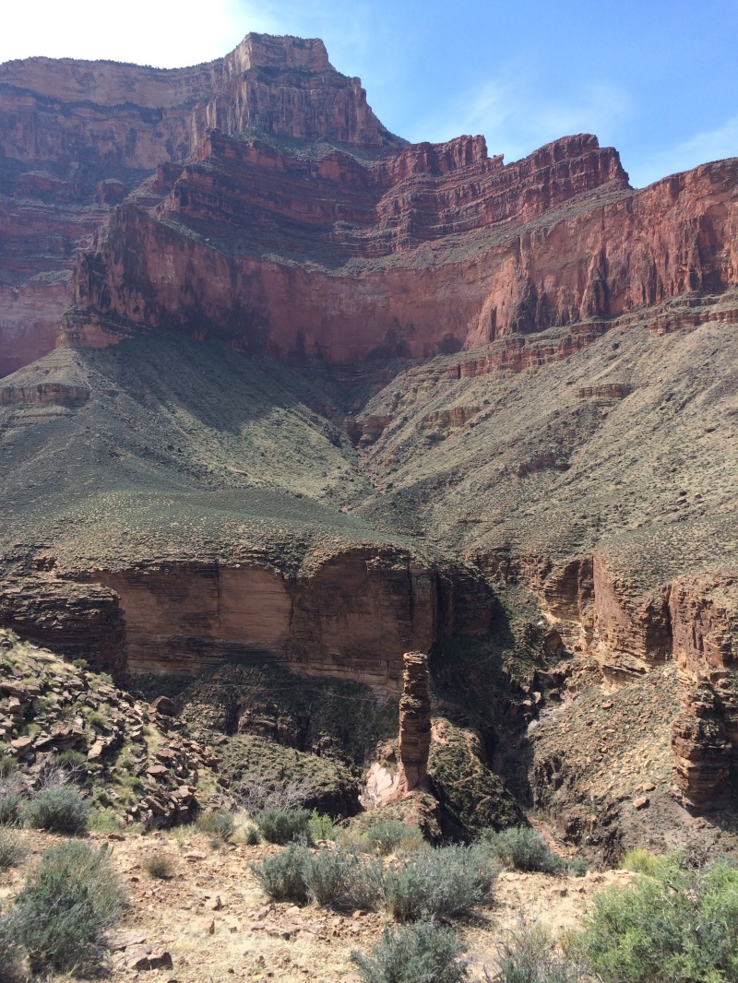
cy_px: 492
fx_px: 824
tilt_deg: -1.3
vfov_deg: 61.6
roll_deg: +0.8
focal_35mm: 29
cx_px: 369
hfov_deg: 48.2
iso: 32
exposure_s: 1/1140
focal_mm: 4.15
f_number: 2.2
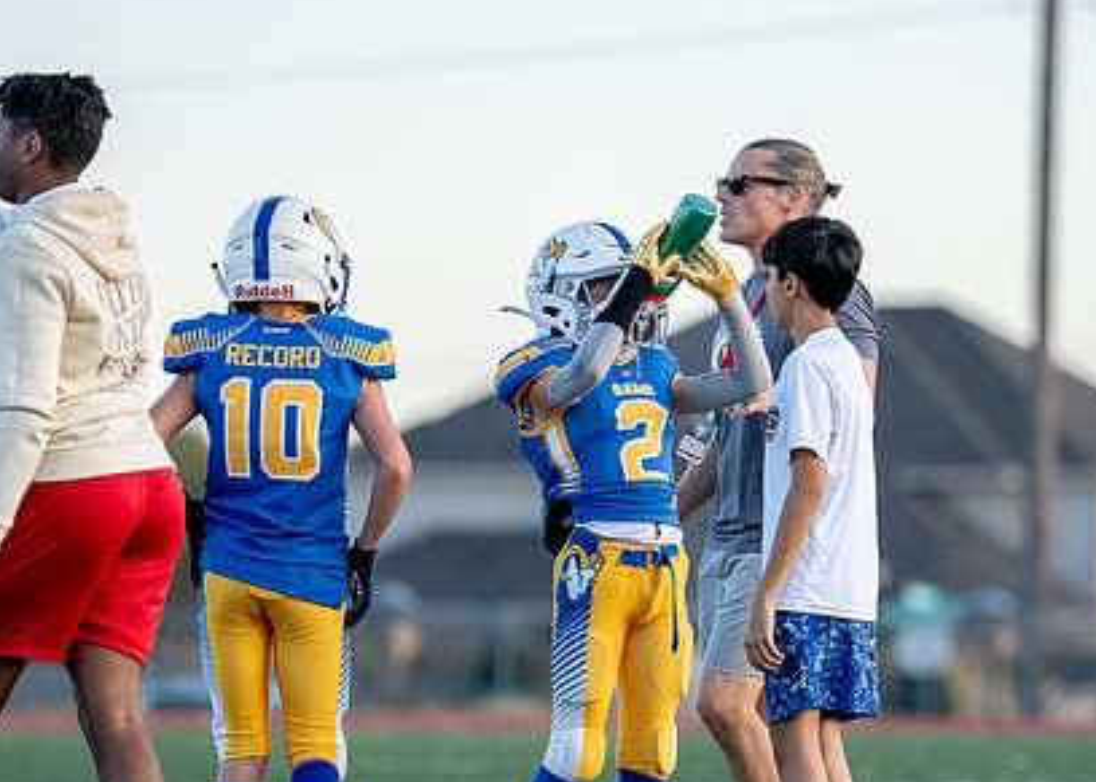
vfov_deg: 4.0
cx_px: 670
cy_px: 453
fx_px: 11169
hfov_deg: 5.6
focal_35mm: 359
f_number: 2.8
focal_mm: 200
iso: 640
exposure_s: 1/2500
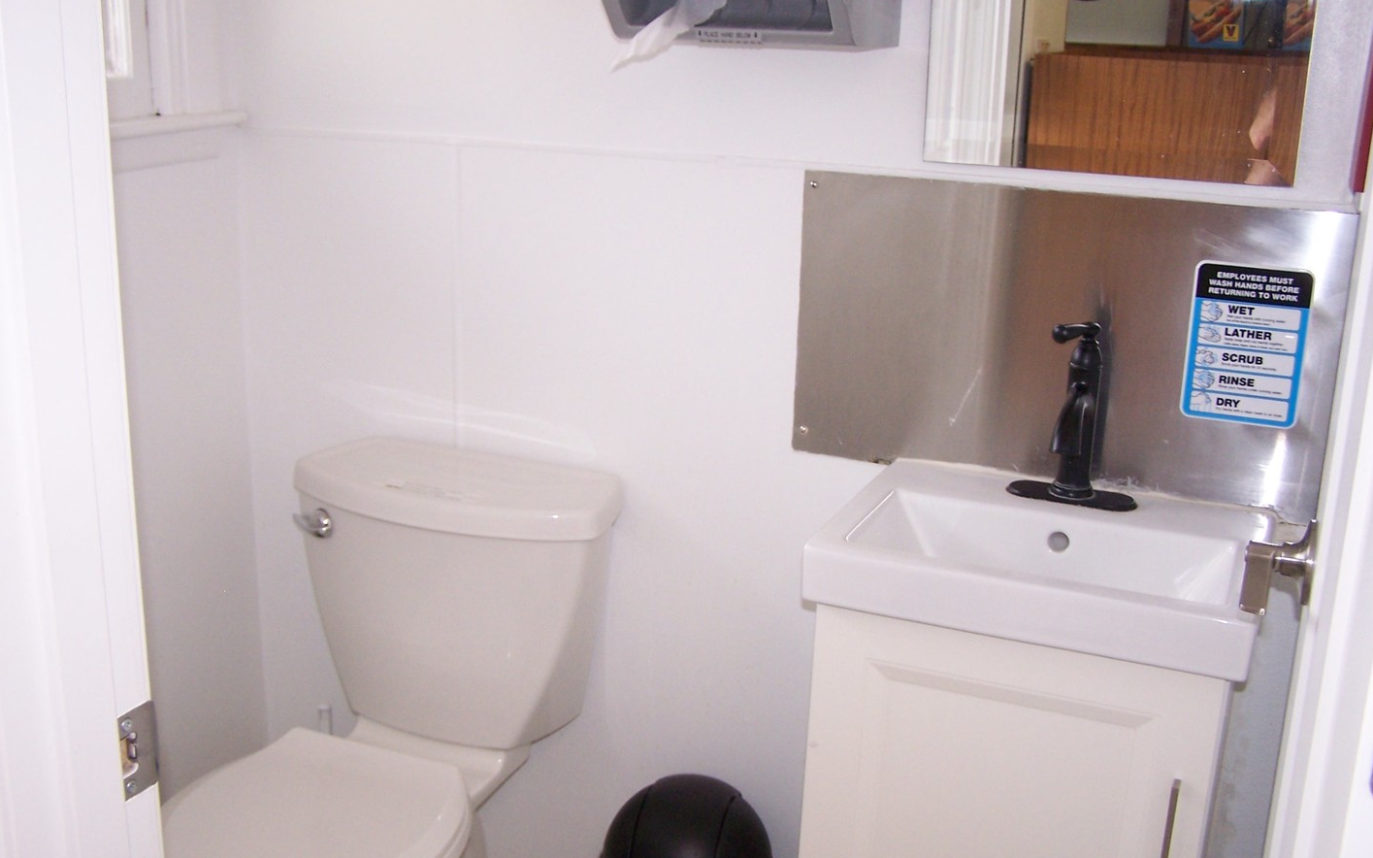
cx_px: 677
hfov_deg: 48.2
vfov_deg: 31.2
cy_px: 426
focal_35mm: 41
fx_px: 1534
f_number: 2.8
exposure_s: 1/60
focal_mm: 6.3
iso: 140
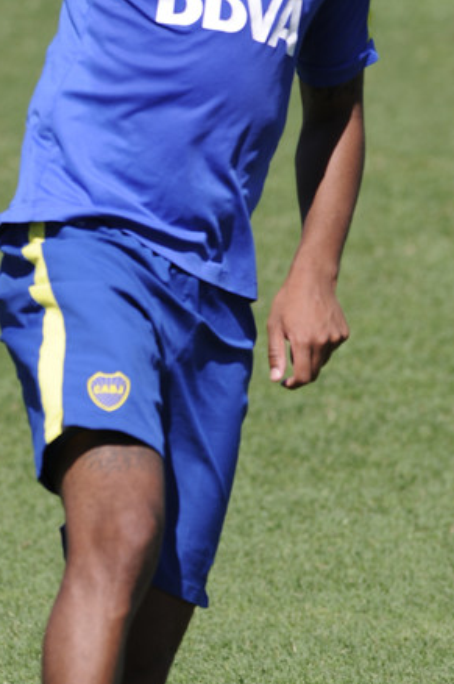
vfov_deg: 2.1
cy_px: 303
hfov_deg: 1.4
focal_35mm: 988
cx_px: 28
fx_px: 18733
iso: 200
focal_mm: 400
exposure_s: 1/1600
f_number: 5
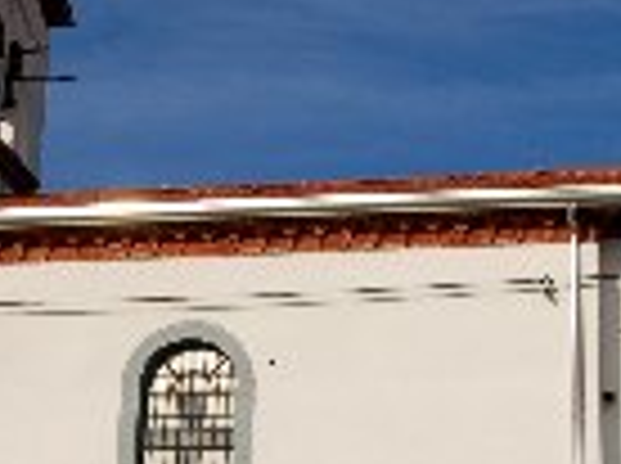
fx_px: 1926
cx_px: 335
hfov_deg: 18.3
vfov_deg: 13.7
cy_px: 300
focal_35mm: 108
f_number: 11
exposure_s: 1/500
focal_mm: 23
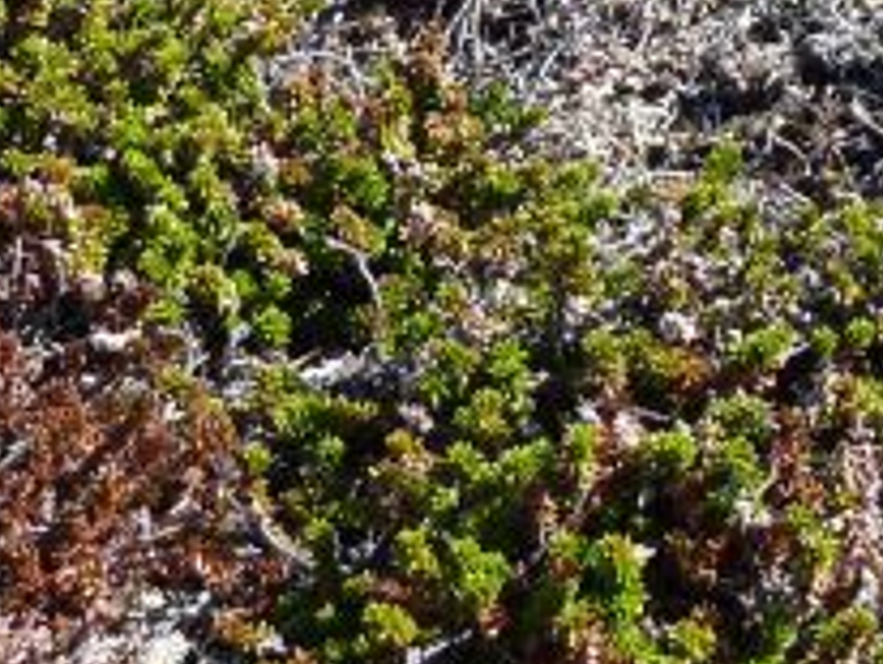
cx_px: 960
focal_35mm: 97
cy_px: -416
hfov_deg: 19.4
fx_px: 2477
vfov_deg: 14.0
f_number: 4
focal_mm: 4.1
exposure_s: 1/250
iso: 80
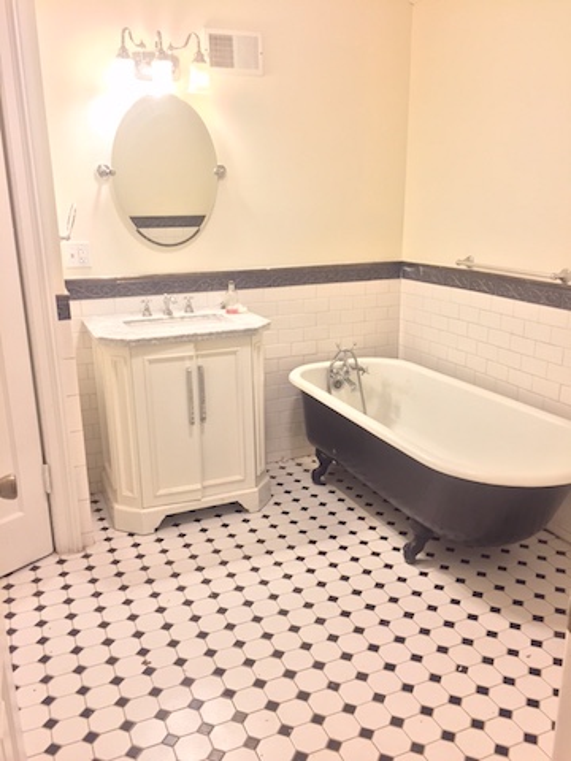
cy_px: 380
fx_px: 638
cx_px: 286
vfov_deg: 61.7
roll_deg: +1.3
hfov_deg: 48.2
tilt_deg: -15.0
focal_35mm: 29
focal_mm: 4.15
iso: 125
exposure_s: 1/30
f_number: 2.2
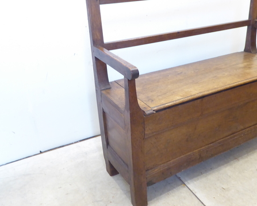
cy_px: 99
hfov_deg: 47.7
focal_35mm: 38
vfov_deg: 39.2
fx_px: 289
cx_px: 153
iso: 400
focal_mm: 5
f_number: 3.5
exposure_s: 1/10
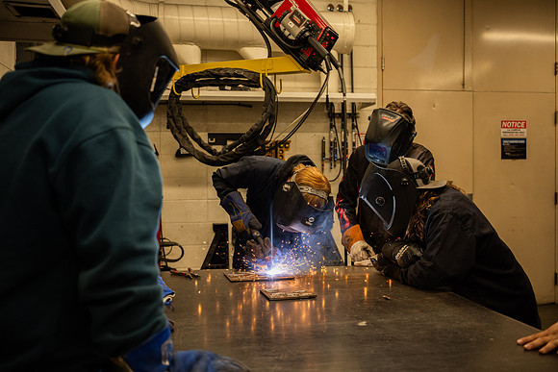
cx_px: 279
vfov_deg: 37.9
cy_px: 186
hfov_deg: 54.4
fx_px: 543
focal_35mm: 35
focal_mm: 35
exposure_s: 1/400
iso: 640
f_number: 2.8
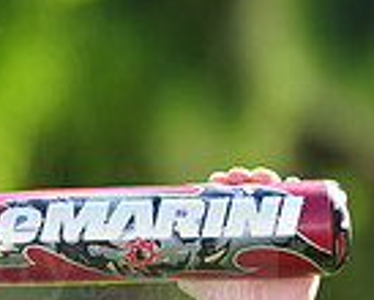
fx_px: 6828
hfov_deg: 3.1
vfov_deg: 2.5
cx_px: -251
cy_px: 240
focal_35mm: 616
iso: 200
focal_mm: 155
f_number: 4.5
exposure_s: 1/400
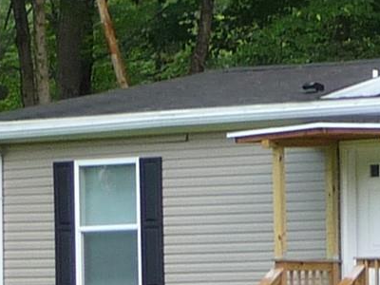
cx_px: 739
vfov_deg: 4.5
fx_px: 3656
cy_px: 211
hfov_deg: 5.8
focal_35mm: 333
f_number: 4.2
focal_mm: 8
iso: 100
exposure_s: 1/50
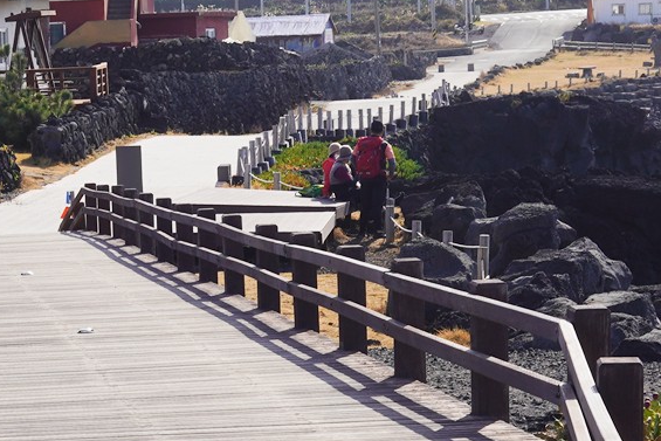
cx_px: 147
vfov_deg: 11.1
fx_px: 2277
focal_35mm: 124
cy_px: 164
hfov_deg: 16.4
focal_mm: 35
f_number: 14
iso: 100
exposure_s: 1/100
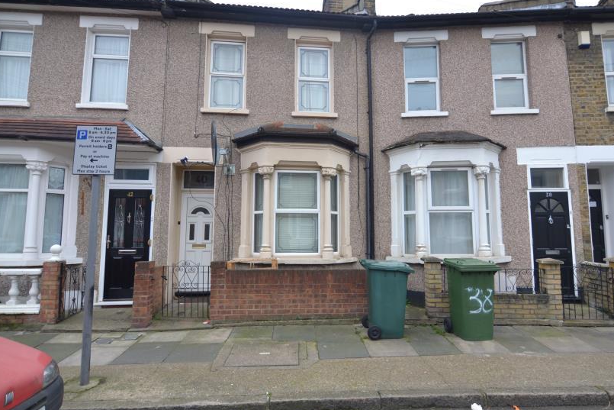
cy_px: 195
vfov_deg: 63.8
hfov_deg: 86.0
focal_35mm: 19
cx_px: 322
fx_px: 329
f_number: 2.8
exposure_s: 1/125
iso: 100
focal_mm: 11.5
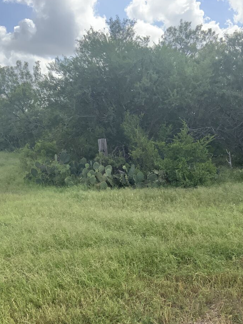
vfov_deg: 41.2
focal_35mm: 46
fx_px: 431
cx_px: 124
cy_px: 182
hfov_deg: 31.5
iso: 16
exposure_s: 1/1098
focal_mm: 3
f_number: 1.8
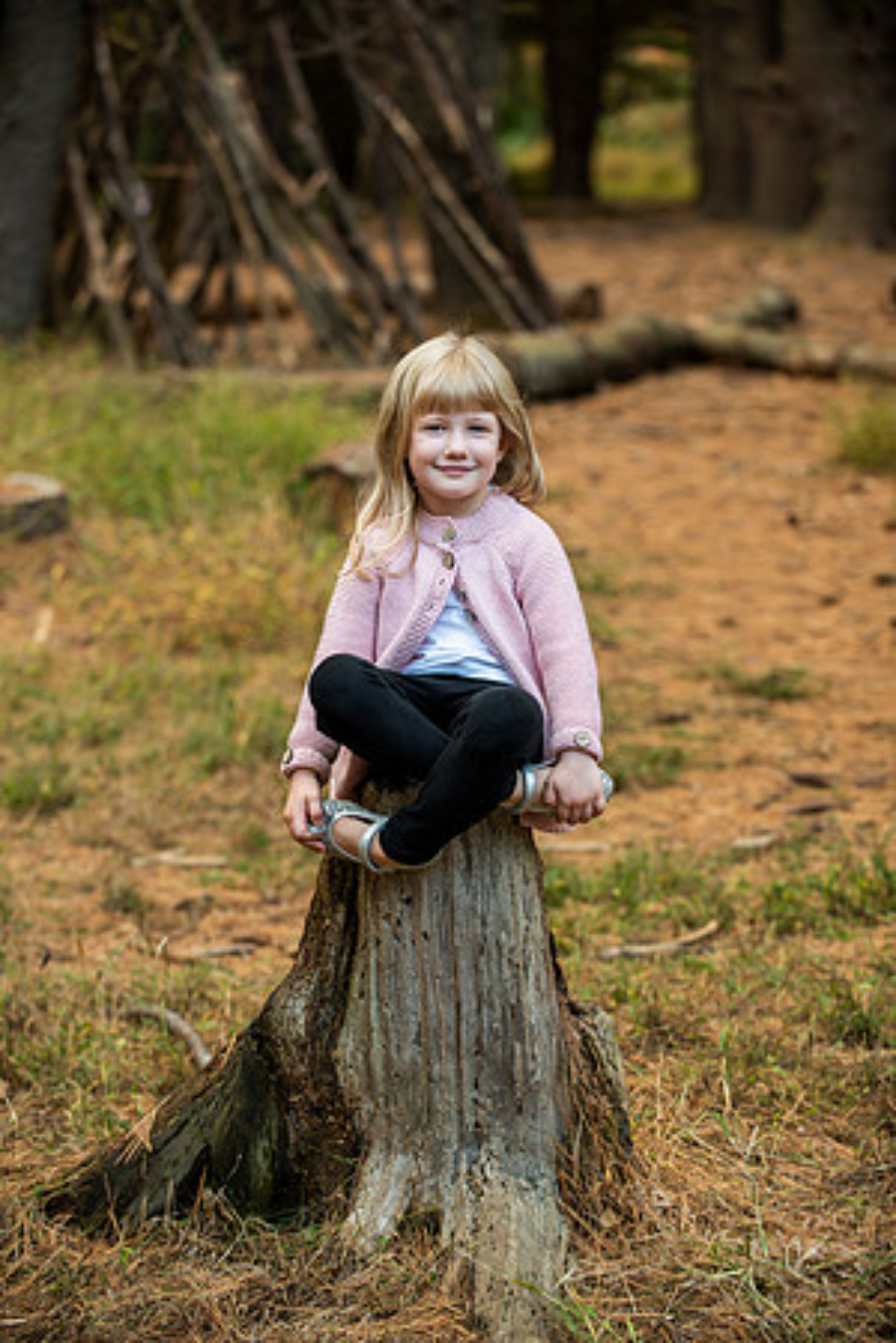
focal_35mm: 98
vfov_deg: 20.8
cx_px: 448
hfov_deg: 14.0
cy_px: 672
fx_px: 3658
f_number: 3.5
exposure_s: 1/100
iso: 250
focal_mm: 98
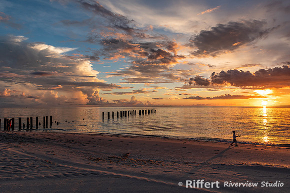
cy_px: 96
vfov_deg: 52.0
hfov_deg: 72.4
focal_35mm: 25
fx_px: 198
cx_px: 145
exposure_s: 1/160
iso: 200
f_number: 10
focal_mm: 24
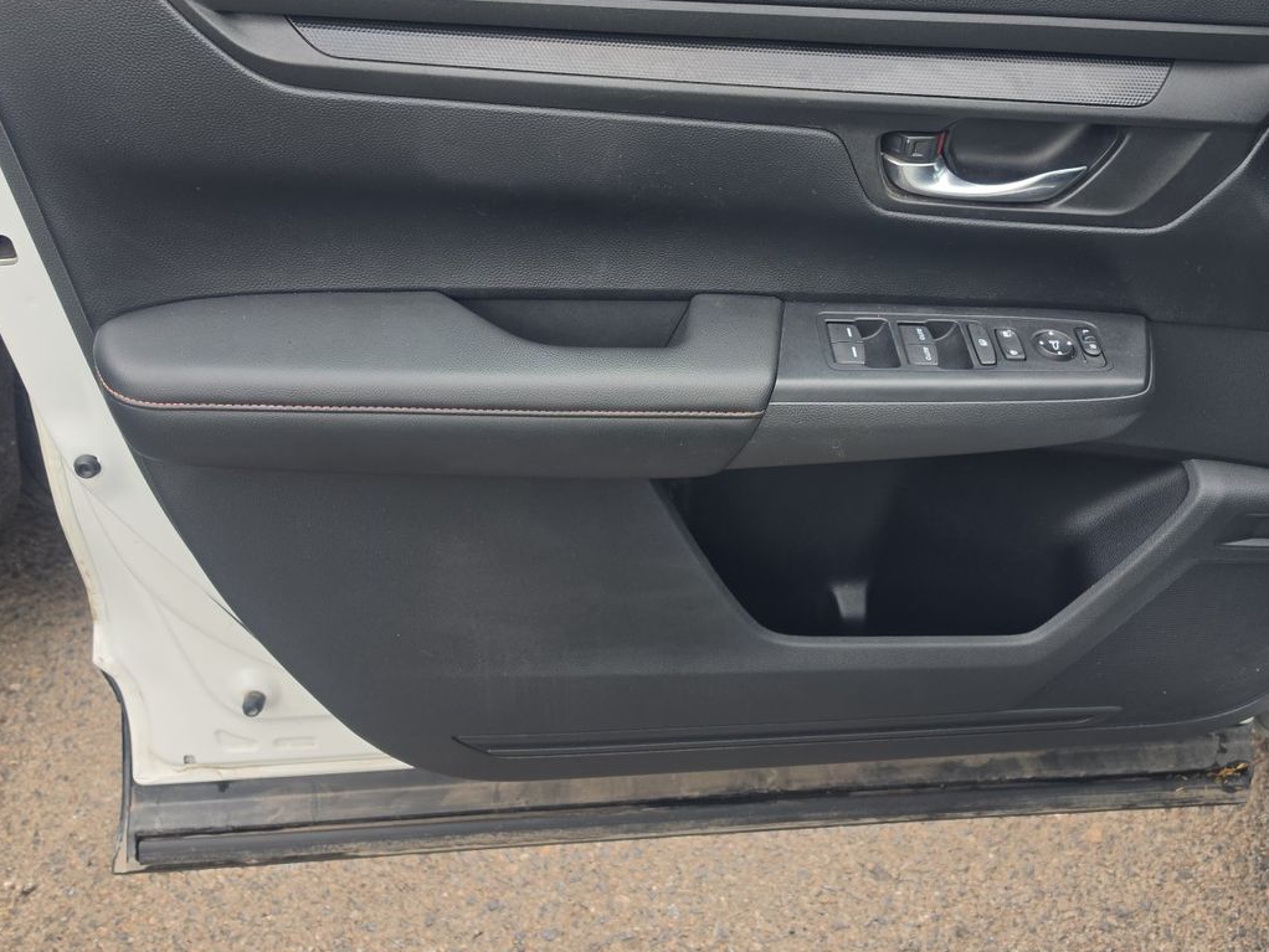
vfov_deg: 39.2
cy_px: 317
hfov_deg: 51.2
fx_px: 1320
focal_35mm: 36
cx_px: 729
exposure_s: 1/177
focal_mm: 6.5
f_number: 1.4
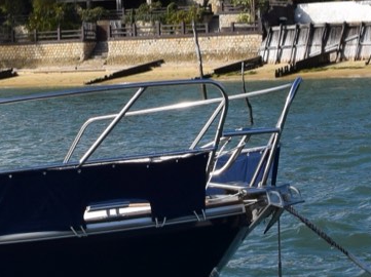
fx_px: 1884
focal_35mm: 176
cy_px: -30
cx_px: 88
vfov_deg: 8.4
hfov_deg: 11.2
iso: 200
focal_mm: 22
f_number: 10
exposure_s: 1/400
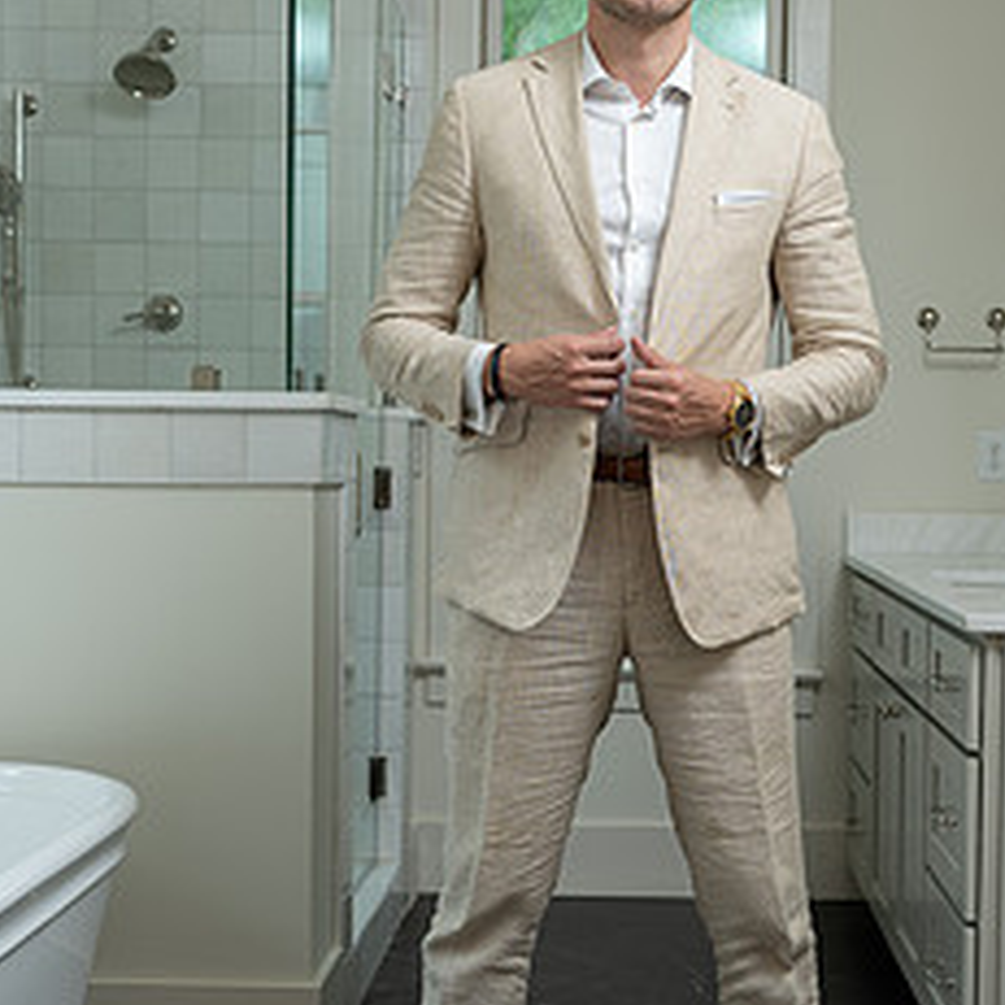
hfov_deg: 29.4
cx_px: 644
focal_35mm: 58
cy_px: 522
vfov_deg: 29.5
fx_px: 1905
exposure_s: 1/80
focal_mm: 35
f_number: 4
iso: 100
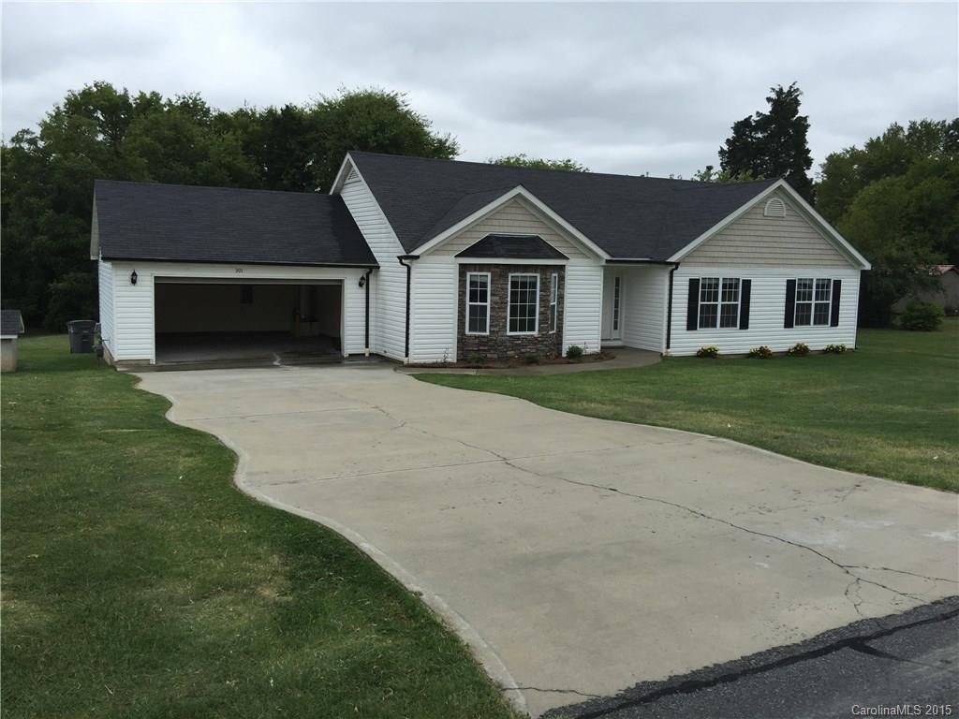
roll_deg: -2.3
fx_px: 803
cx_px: 480
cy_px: 360
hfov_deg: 61.7
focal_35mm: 29
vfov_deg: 48.2
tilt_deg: -6.2
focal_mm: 4.15
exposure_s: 1/1319
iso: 32
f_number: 2.2
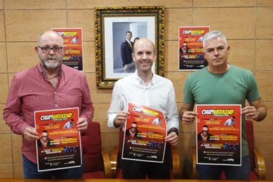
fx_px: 371
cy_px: 102
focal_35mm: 49
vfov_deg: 27.5
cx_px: 136
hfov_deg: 40.4
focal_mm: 7.53
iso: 500
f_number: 4.5
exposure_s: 1/50
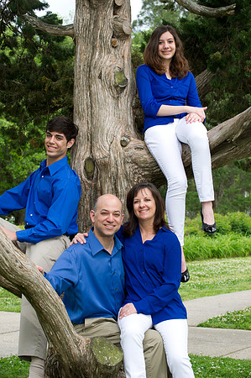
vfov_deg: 22.6
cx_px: 126
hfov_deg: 15.2
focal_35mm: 90
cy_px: 189
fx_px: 943
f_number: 7.1
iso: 320
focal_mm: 90
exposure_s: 1/125
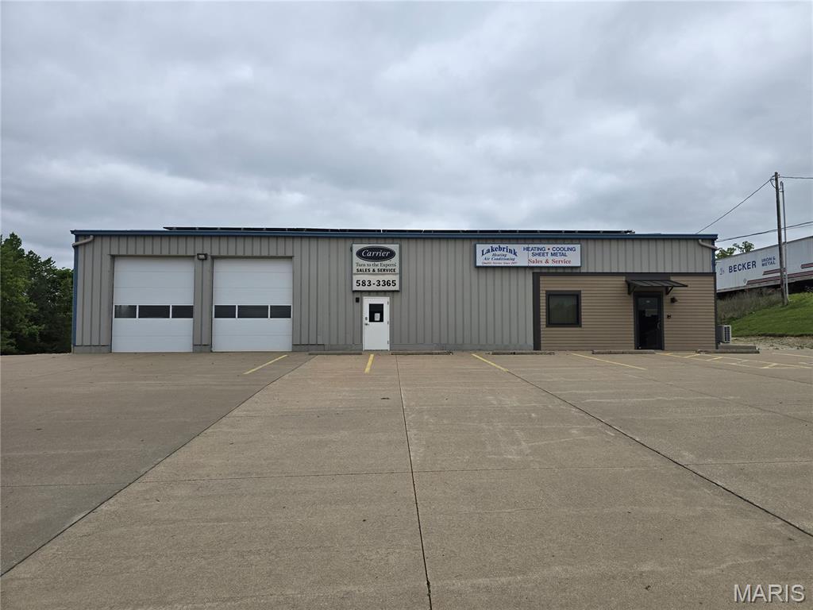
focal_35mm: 23
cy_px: 305
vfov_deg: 58.9
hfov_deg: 73.9
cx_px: 406
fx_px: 540
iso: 12
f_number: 1.7
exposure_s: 1/1297
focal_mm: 6.3
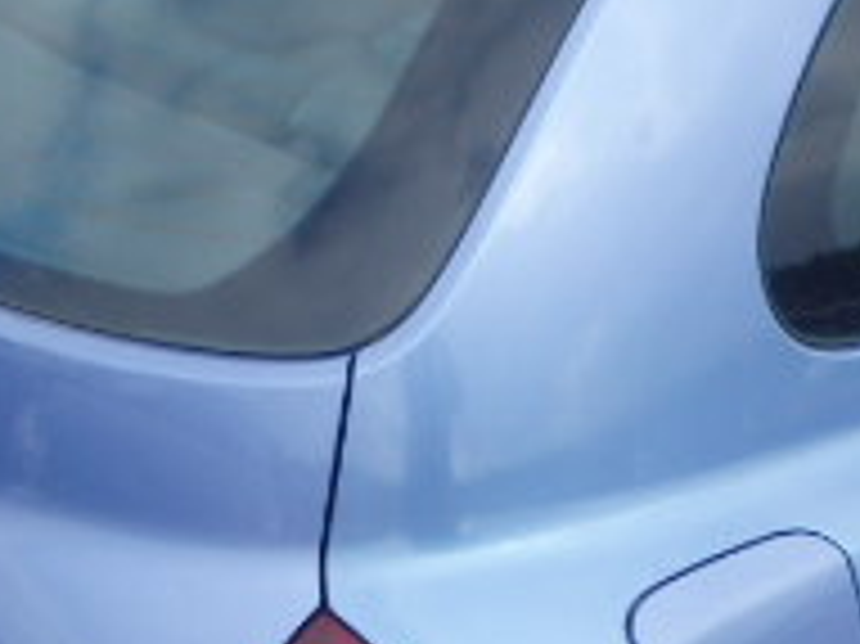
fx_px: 2334
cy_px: 522
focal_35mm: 94
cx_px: 743
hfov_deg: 20.5
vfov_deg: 15.6
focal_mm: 5
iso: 125
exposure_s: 1/500
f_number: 3.9
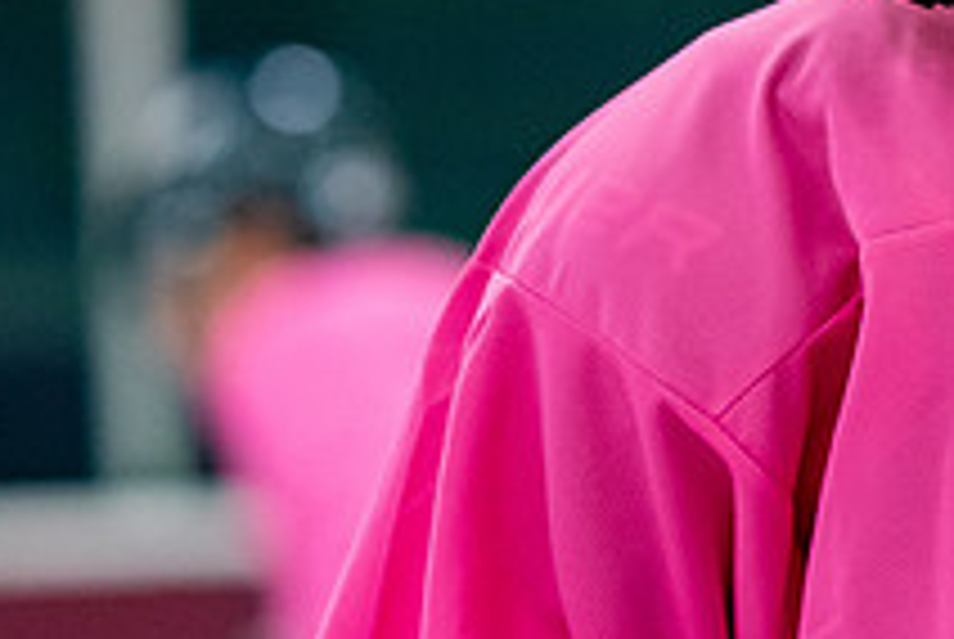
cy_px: -128
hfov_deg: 2.5
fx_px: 21733
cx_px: 918
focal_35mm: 819
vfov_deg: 1.7
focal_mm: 200
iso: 2000
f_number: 3.5
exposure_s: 1/800
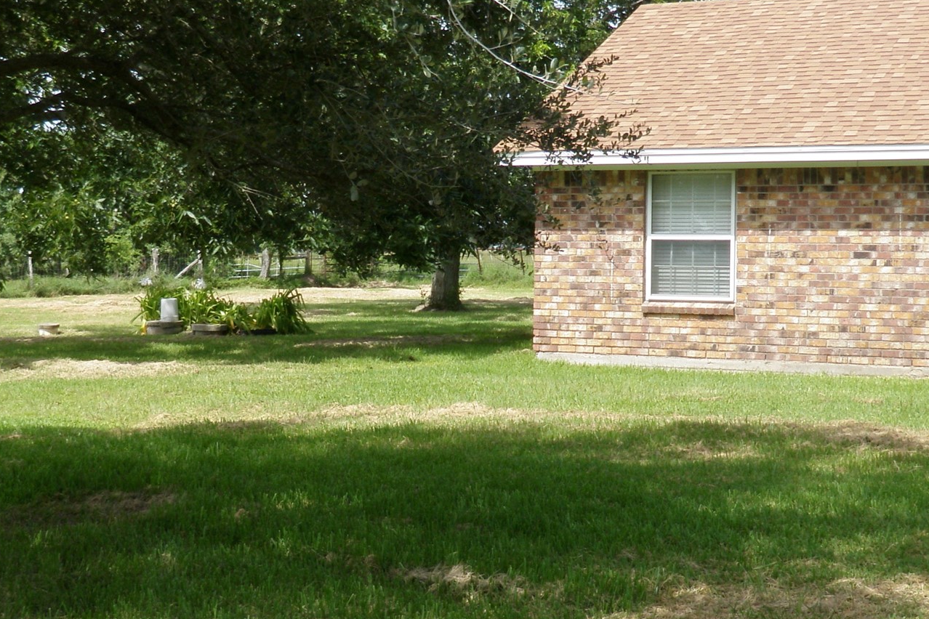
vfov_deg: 22.6
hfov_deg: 33.4
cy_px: 344
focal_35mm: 60
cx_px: 501
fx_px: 1548
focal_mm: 6.53
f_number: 6.3
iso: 50
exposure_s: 1/100
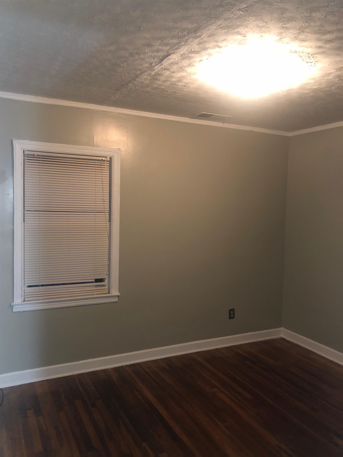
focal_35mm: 28
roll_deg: -1.3
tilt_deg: -3.5
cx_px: 172
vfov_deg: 63.4
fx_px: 370
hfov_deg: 49.7
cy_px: 228
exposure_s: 1/5
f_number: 1.8
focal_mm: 4
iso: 100
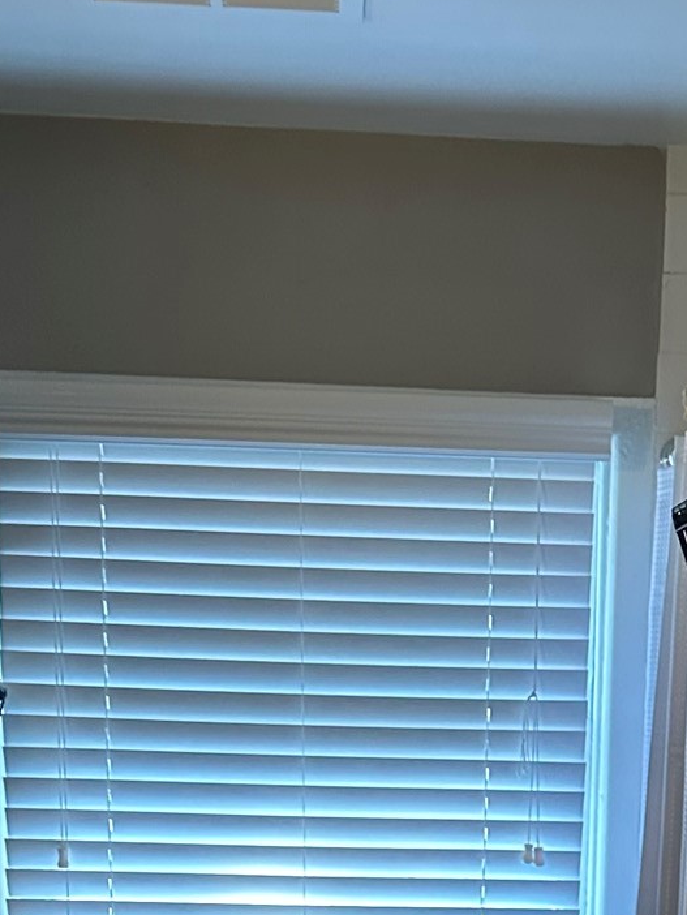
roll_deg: -2.1
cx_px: 533
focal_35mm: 70
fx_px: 1851
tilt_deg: -10.6
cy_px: 1122
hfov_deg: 20.8
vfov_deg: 24.8
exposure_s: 1/60
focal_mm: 6.86
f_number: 1.78
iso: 640
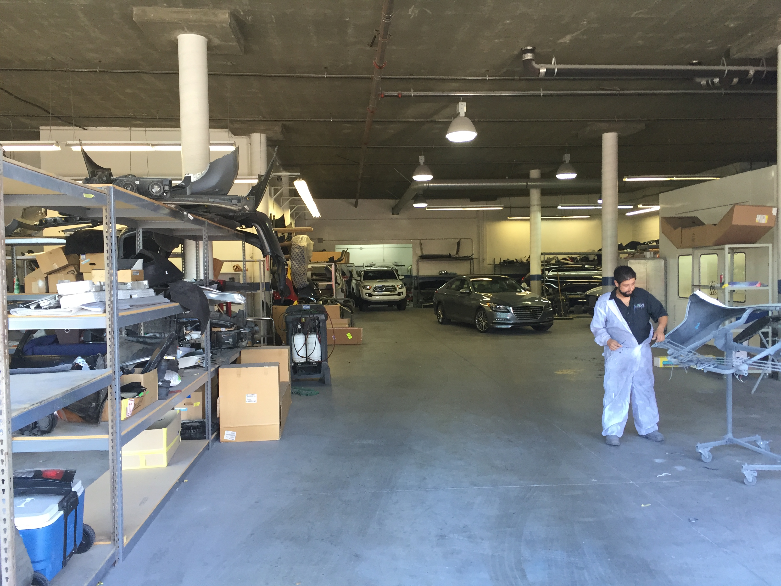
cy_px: 293
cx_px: 390
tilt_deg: -1.9
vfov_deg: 48.2
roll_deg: +0.7
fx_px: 654
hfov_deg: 61.7
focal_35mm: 29
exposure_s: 1/30
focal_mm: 4.15
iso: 40
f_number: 2.2
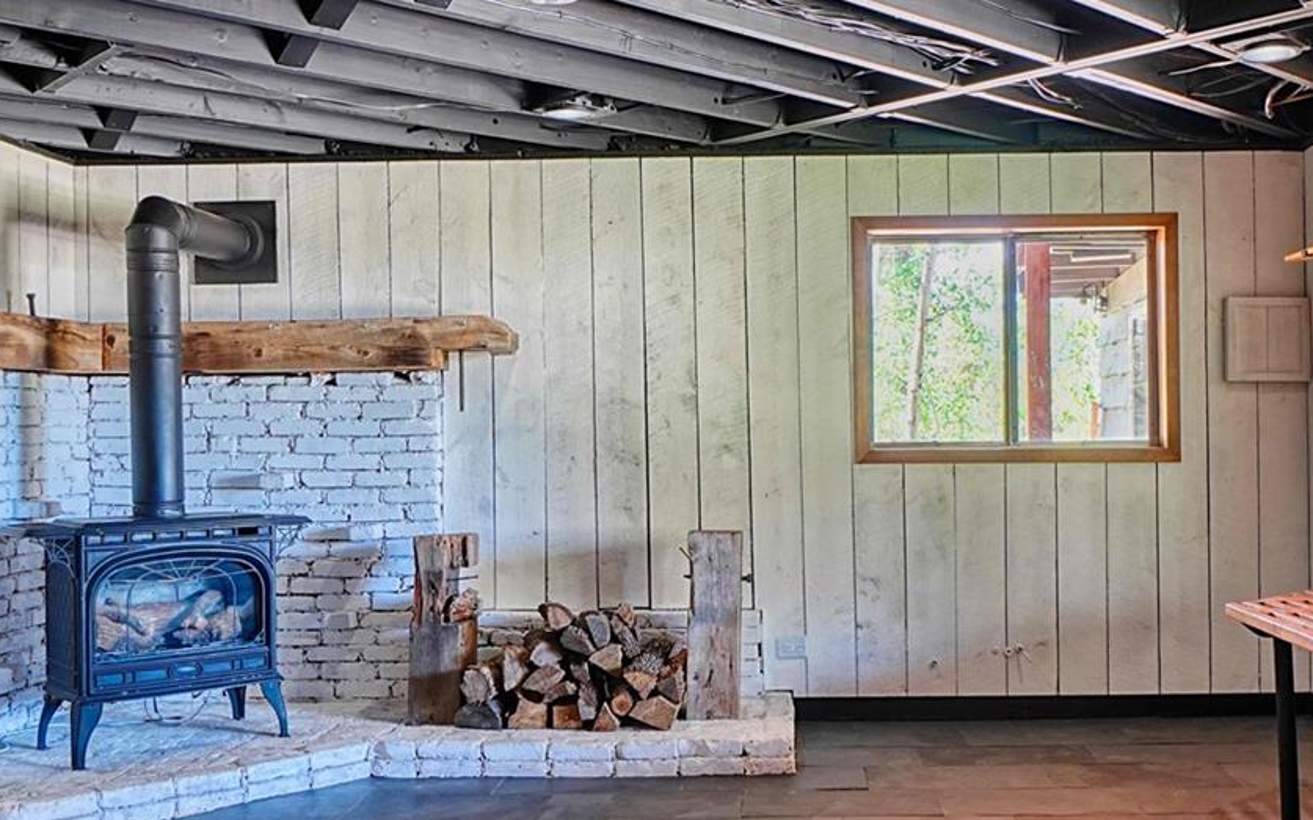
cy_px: 434
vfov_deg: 33.6
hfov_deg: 51.3
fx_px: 1359
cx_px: 781
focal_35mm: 38
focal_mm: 13
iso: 320
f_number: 6.3
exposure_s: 1/4
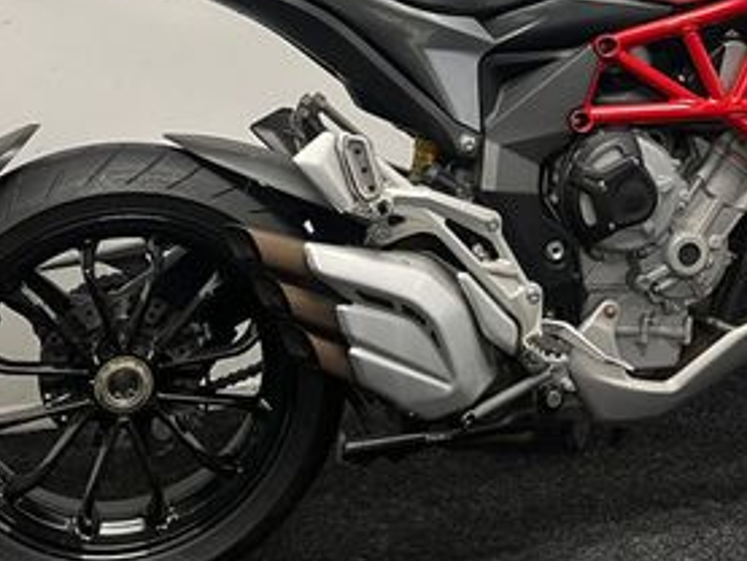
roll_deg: +1.0
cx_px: 453
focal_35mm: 60
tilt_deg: -6.7
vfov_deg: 23.7
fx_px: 1295
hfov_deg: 32.1
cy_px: 46
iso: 64
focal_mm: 5.1
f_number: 1.6
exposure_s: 1/50
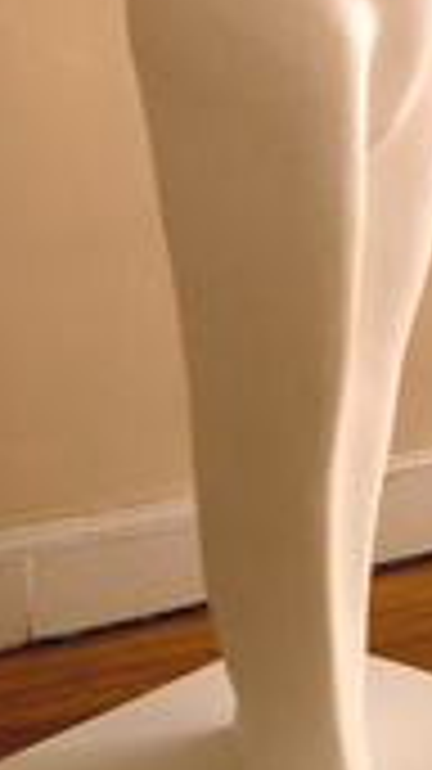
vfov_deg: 17.3
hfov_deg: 10.0
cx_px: 367
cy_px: -27
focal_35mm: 121
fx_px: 2468
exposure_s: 1/14.5
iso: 100
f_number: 2.8
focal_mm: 8
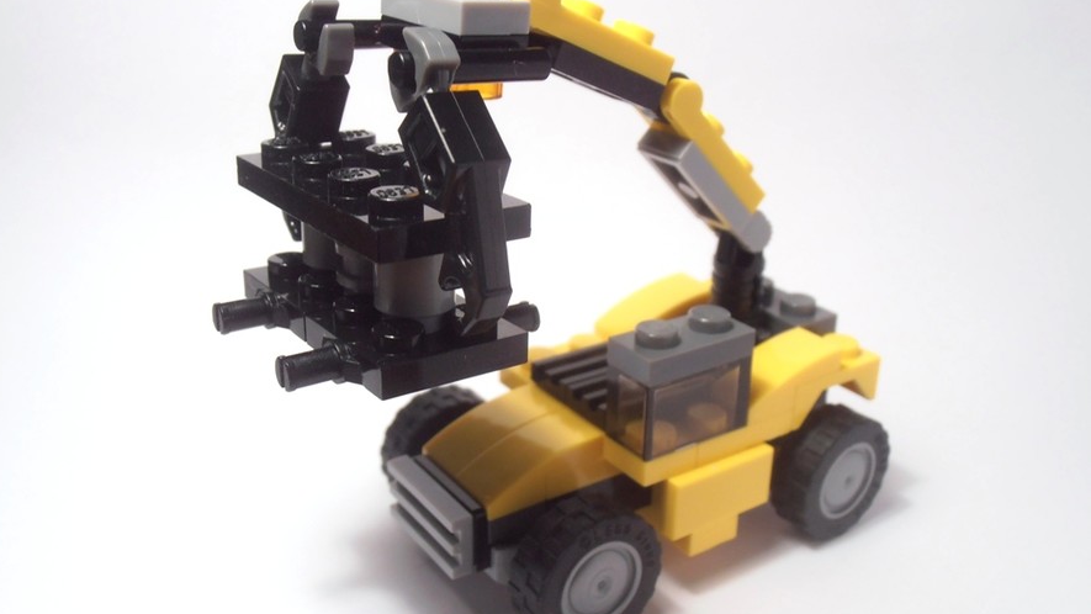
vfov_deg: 29.0
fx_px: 1186
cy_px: 314
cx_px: 537
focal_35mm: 41
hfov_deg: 49.4
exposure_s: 1/40
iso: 80
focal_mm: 6.61
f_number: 3.9
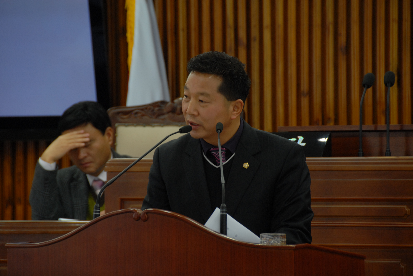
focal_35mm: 255
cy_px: 138
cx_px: 206
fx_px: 2929
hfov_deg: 8.1
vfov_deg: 5.4
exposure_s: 1/25
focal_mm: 170
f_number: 5.6
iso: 400
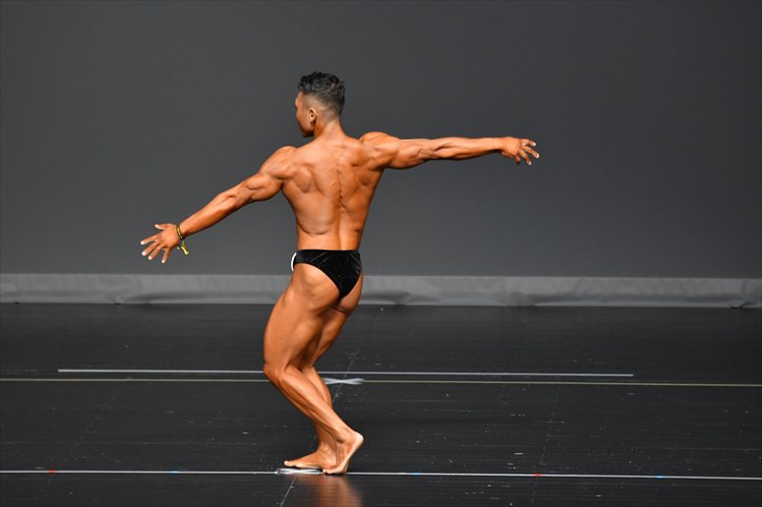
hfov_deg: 6.5
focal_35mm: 315
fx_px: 6664
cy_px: 254
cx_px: 381
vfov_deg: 4.4
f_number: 5.6
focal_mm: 210
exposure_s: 1/400
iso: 2500
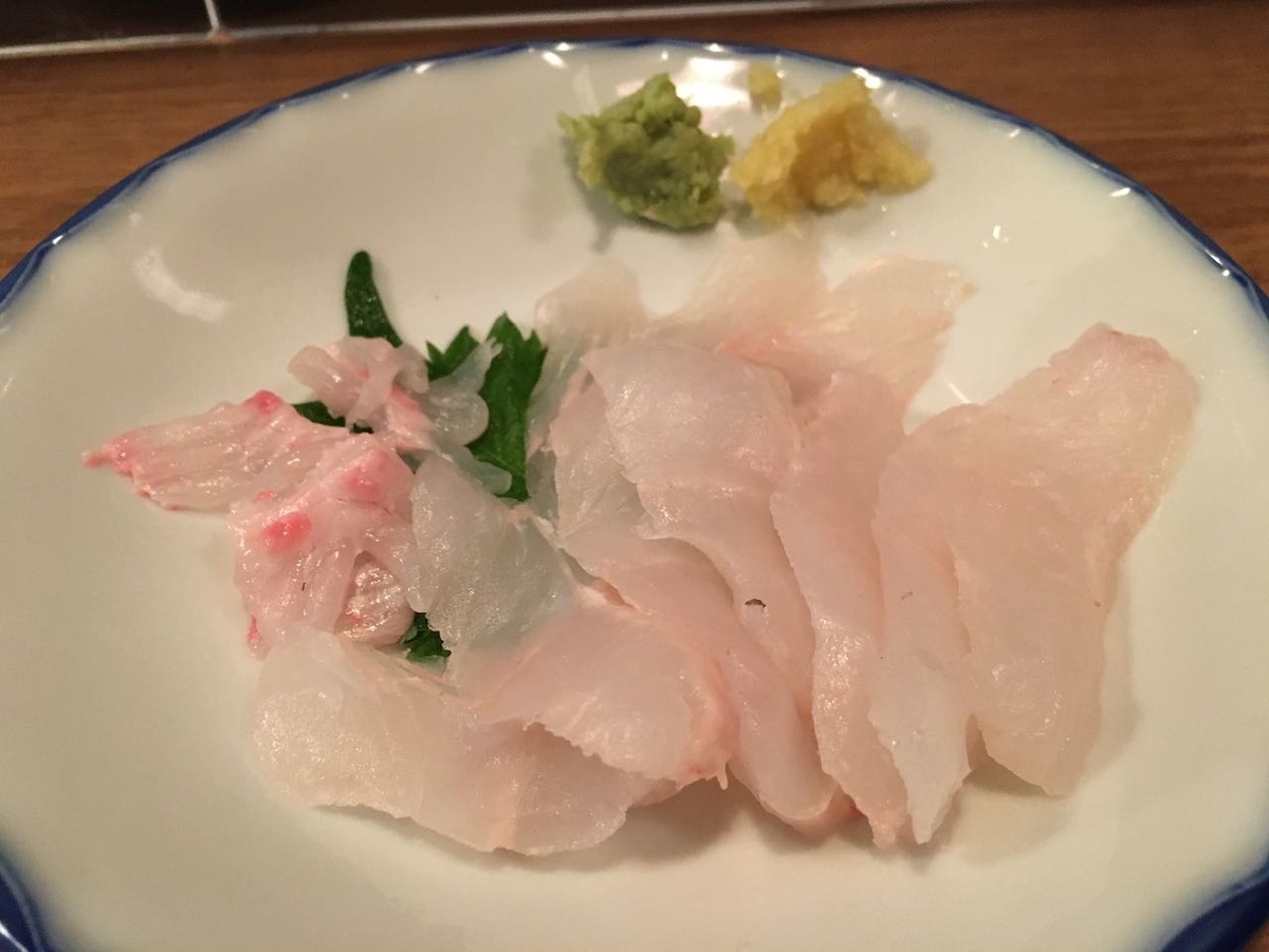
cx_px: 634
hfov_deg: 61.7
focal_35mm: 29
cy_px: 476
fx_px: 1063
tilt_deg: -46.8
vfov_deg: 48.2
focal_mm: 4.15
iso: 200
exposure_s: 1/15
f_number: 2.2
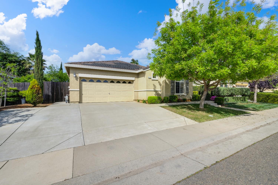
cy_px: 92
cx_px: 139
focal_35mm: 16
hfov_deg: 98.6
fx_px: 120
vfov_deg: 75.4
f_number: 14
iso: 500
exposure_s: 1/800
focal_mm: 15.5
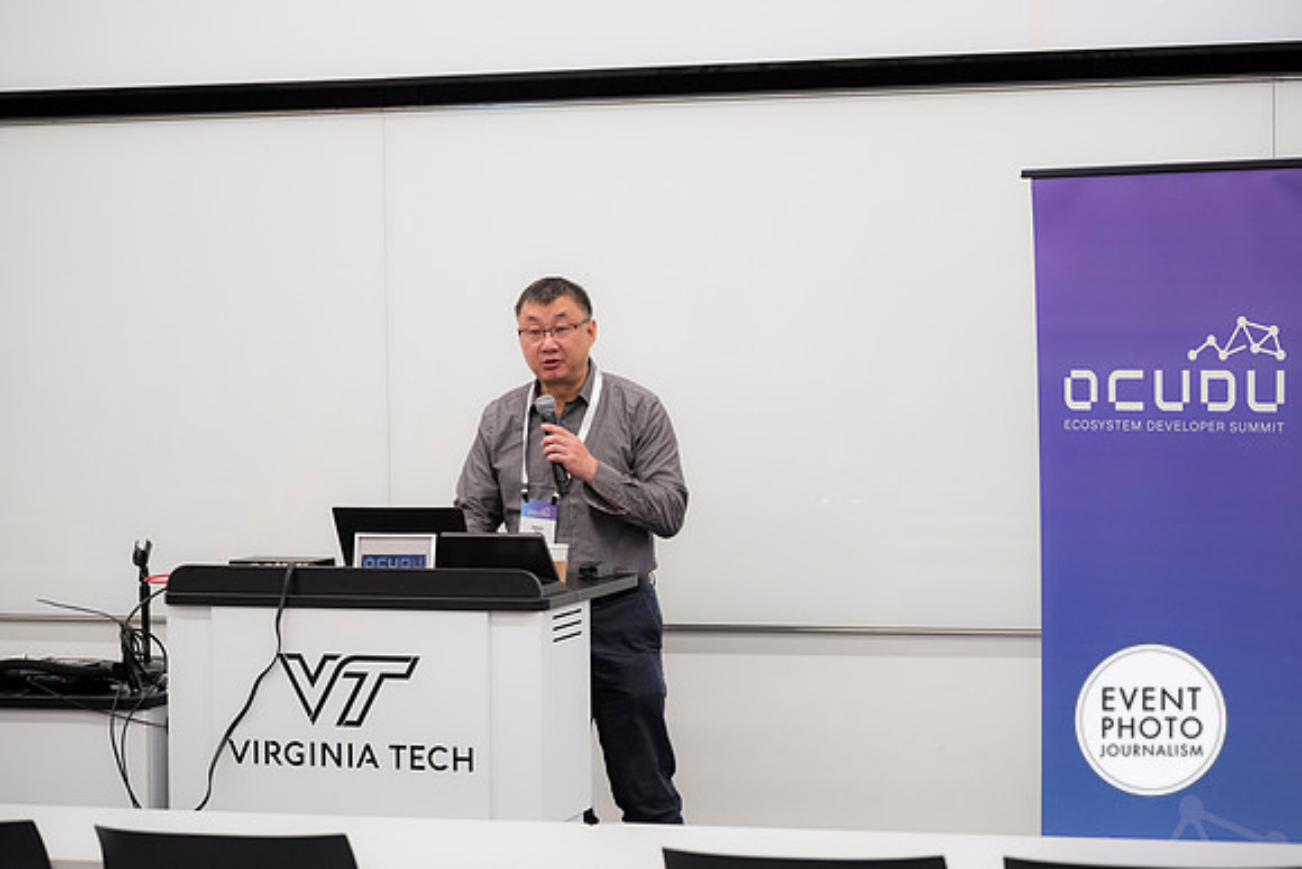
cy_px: 434
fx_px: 3256
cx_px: 651
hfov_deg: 22.6
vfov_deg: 15.2
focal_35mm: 90
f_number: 2.8
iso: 1000
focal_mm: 90
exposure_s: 1/125
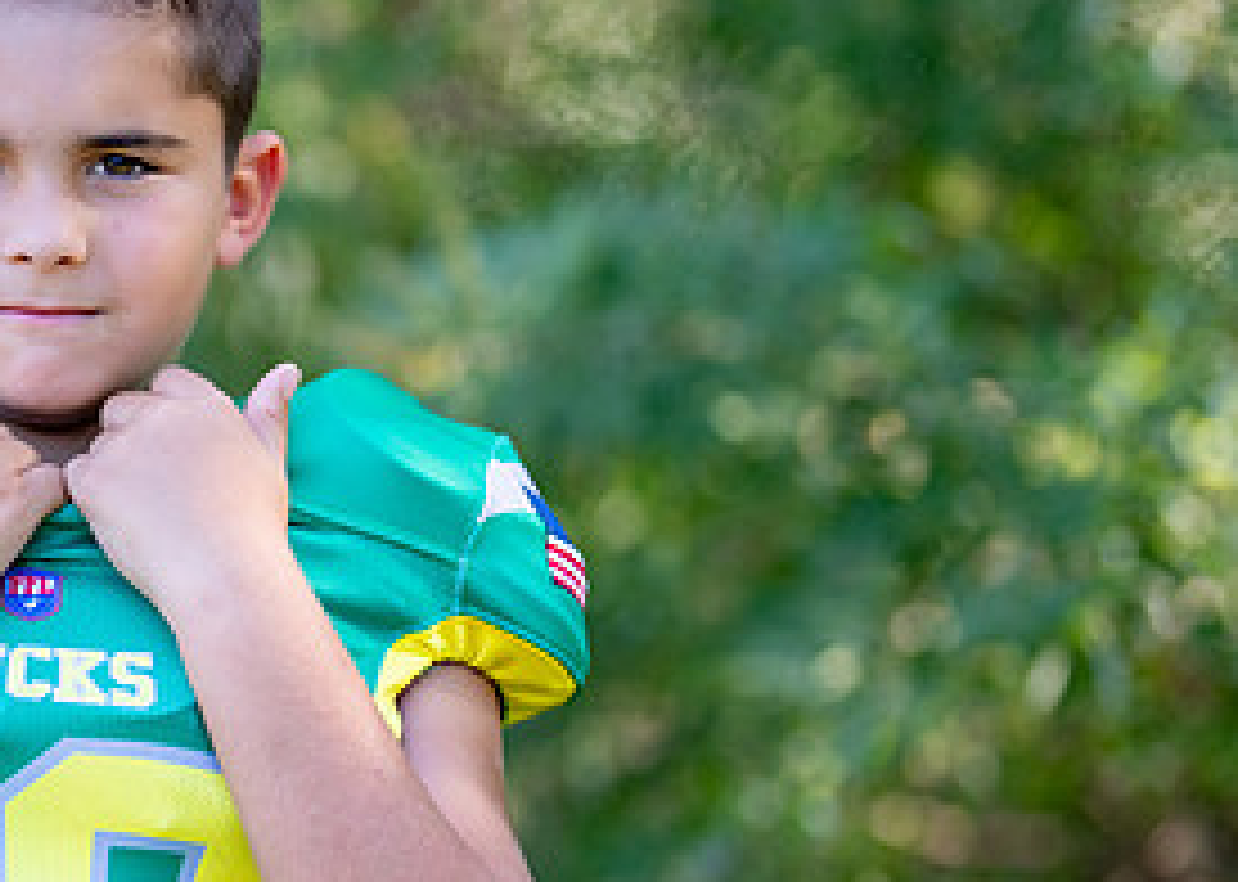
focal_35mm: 143
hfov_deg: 13.9
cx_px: 61
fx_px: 5024
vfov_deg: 10.0
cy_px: 586
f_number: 1.2
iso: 100
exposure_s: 1/1000
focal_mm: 50
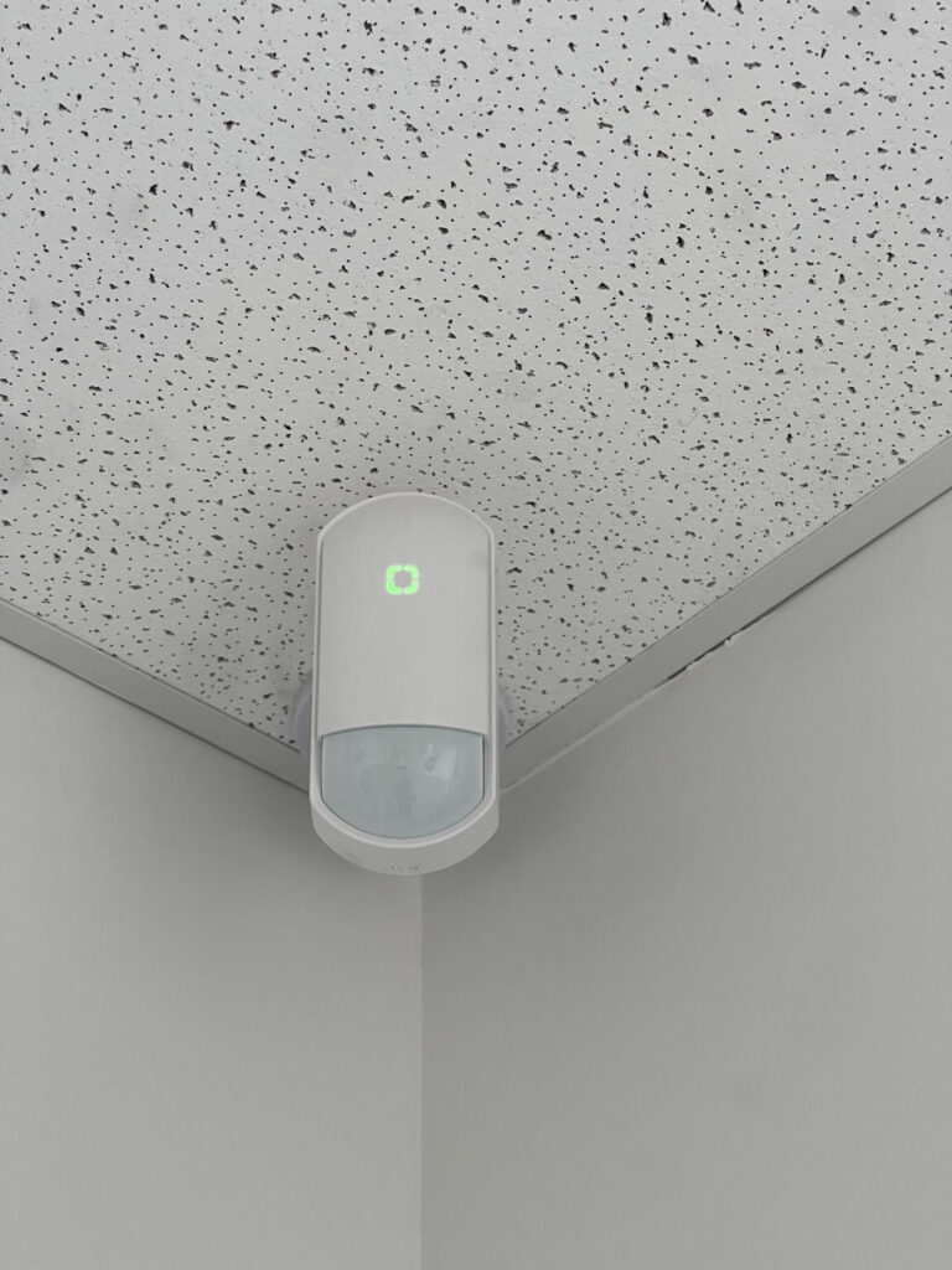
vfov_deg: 30.3
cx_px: 476
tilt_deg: +40.7
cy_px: 635
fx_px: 2347
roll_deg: +1.4
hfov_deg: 22.9
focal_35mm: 64
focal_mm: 7.5
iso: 64
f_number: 2.2
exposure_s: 1/99
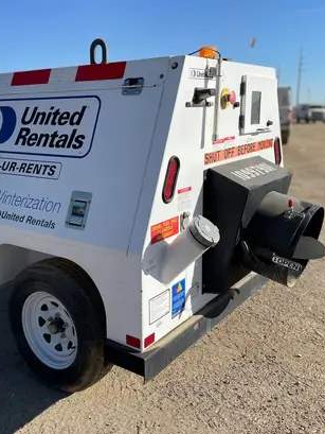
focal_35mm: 35
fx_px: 438
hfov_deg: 40.5
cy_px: 218
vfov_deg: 52.6
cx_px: 129
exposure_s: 1/7299
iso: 50
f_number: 1.6
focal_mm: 4.2
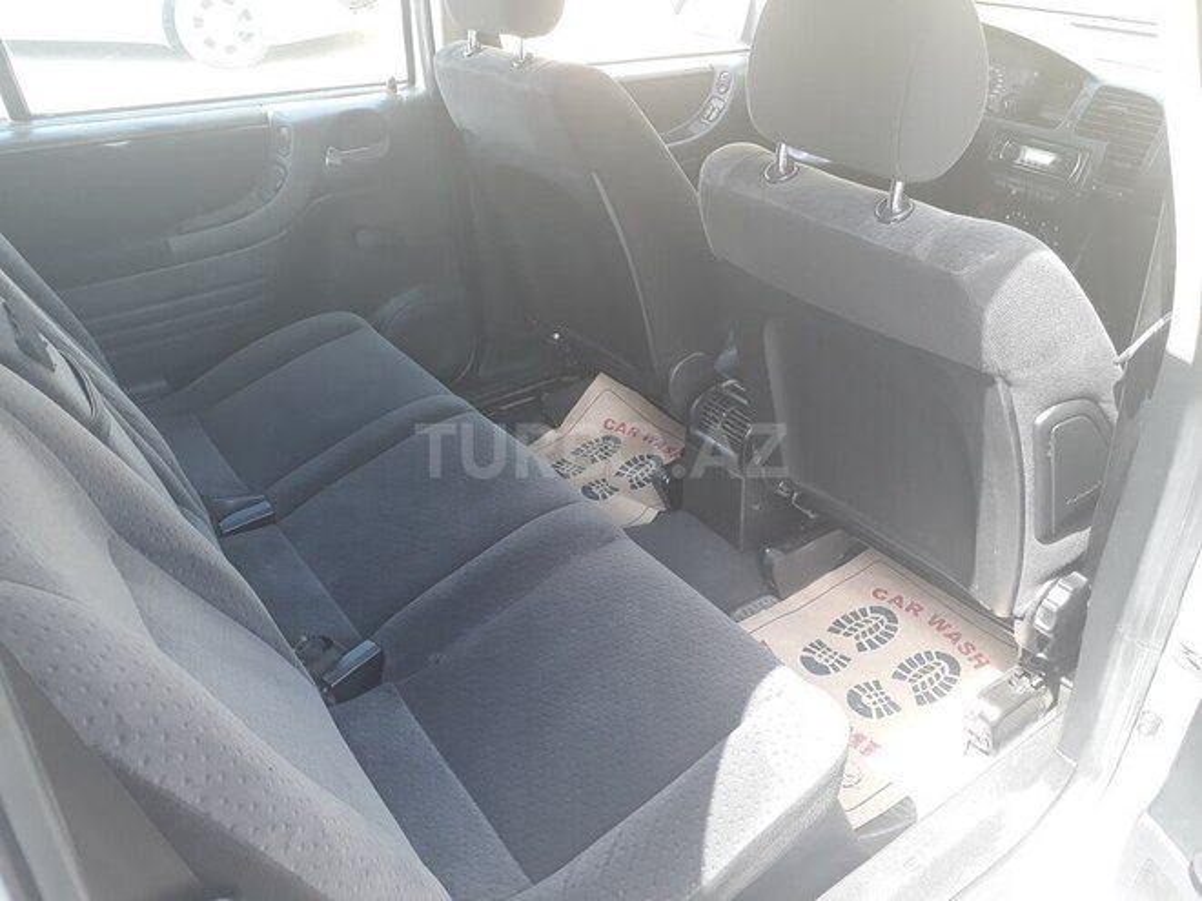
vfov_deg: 51.4
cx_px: 601
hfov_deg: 65.3
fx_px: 938
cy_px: 450
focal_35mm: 27
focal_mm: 3.6
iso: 64
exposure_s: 1/100
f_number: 1.9
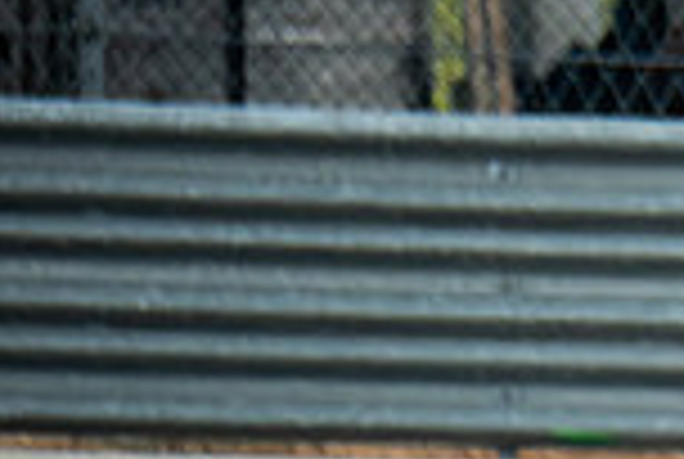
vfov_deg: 0.6
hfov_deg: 0.9
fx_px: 43462
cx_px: 1264
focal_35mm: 2283
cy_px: 812
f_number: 5.6
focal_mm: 400
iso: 2500
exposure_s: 1/1600
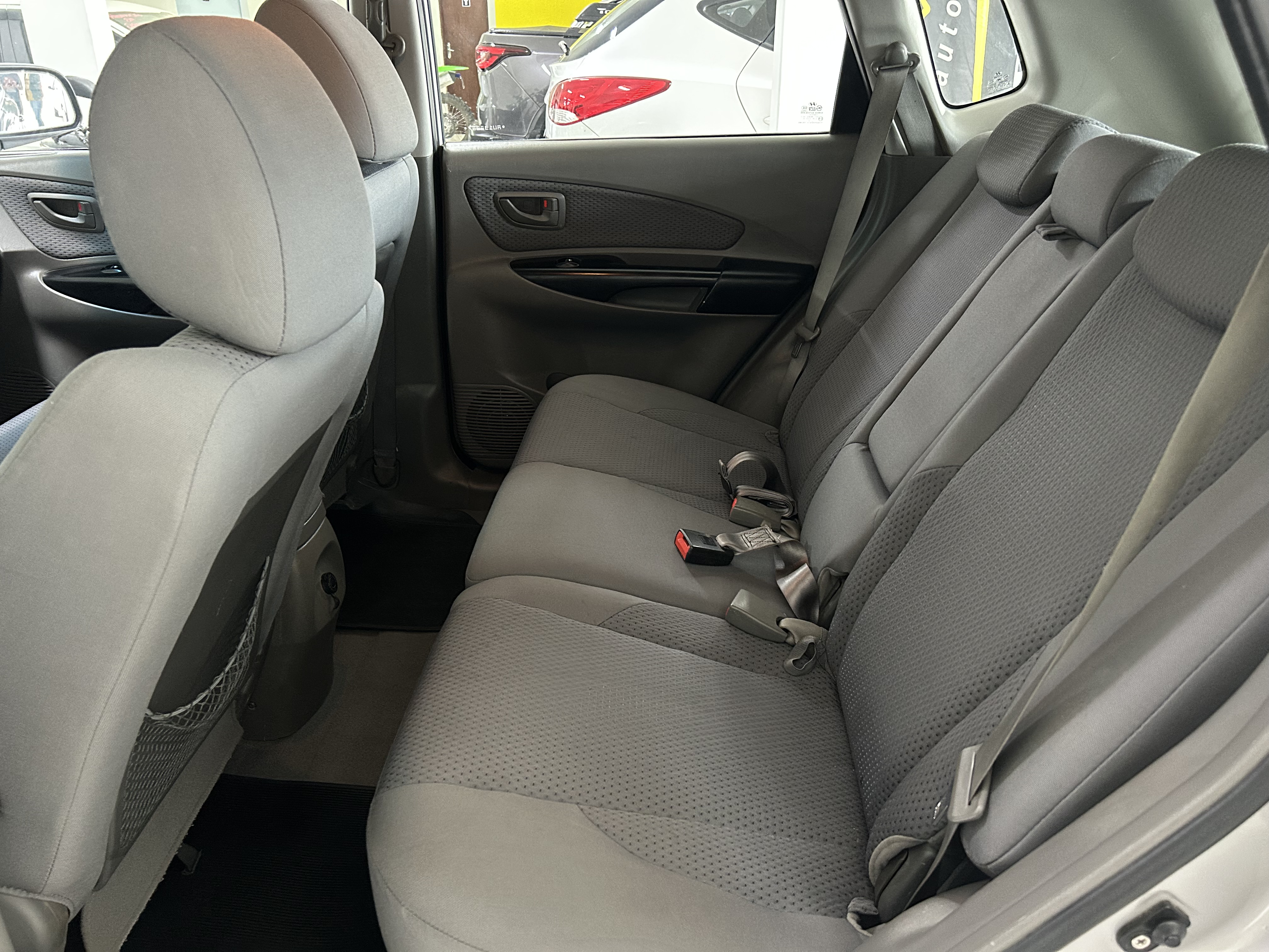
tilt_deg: -25.3
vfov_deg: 53.1
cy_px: 476
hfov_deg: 67.3
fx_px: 953
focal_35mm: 26
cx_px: 634
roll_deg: +0.1
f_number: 1.5
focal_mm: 5.7
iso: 640
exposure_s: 1/30
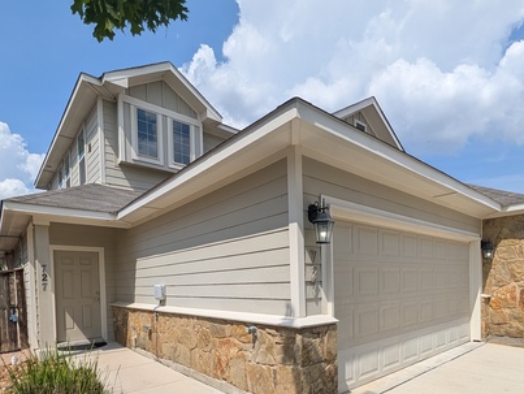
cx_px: 272
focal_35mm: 19
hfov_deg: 84.6
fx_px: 288
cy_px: 296
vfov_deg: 64.6
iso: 57
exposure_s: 1/5319
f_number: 1.7
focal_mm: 2.02
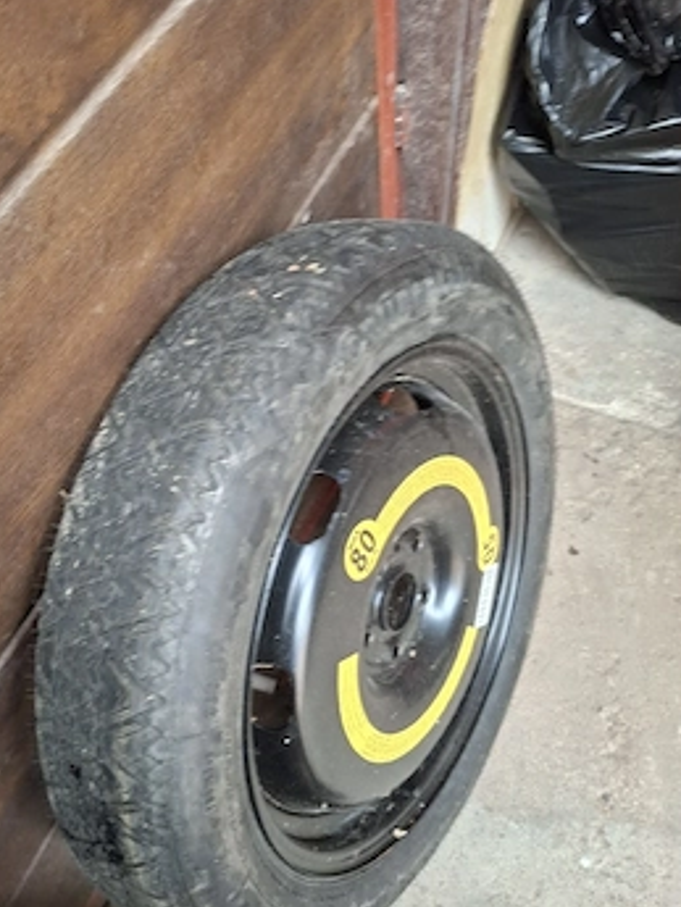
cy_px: 492
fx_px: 760
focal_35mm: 29
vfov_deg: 61.5
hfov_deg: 48.1
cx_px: 294
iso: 250
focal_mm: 4.69
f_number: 1.8
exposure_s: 1/33
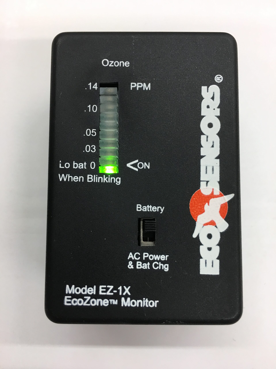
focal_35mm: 29
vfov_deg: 61.7
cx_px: 138
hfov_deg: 48.2
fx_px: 308
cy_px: 184
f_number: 2.2
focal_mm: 4.15
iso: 40
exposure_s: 1/30
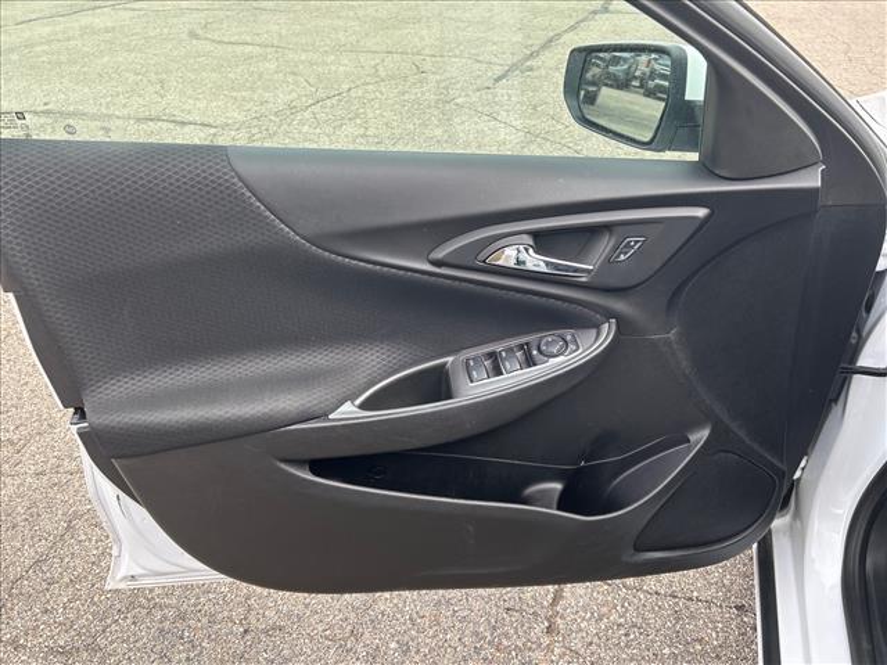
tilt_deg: -32.1
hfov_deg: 67.3
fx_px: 666
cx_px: 444
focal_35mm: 26
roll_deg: +1.0
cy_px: 332
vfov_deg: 53.1
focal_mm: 5.7
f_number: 1.5
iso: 50
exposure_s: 1/604
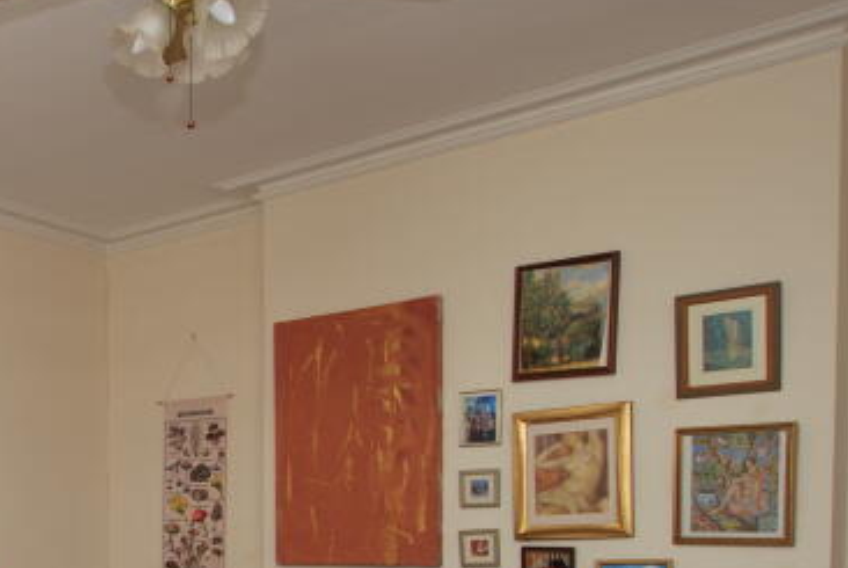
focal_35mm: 42
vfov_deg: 29.6
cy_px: 581
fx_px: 991
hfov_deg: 38.1
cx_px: -97
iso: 100
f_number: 4
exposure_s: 1/60
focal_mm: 10
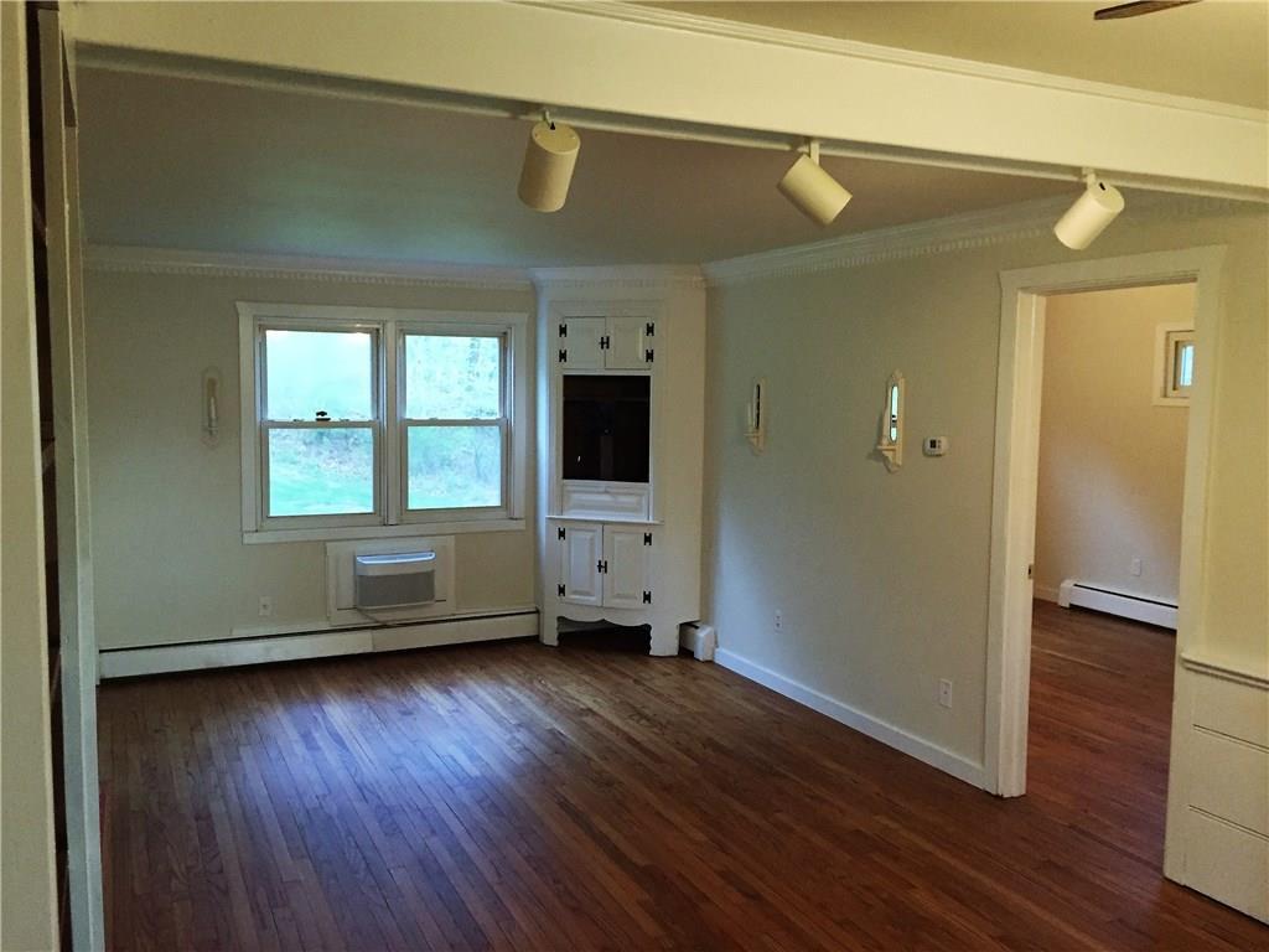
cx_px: 634
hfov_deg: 61.7
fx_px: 1063
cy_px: 476
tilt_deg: -3.9
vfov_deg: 48.2
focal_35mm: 29
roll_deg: -0.8
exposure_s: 1/30
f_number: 2.2
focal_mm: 4.15
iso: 250
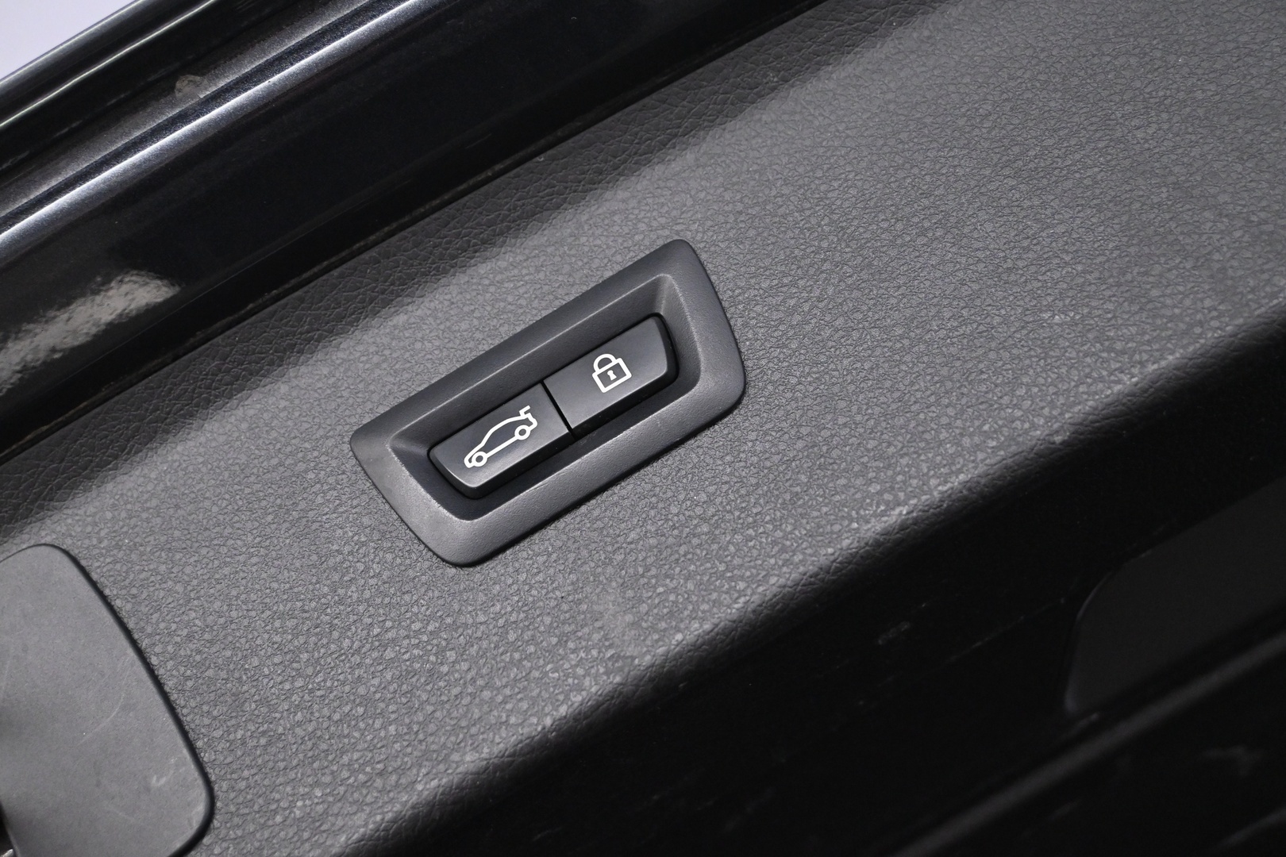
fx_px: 1500
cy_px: 428
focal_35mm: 42
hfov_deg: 46.4
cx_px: 643
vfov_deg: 31.9
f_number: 5
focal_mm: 28
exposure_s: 1/100
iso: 3200
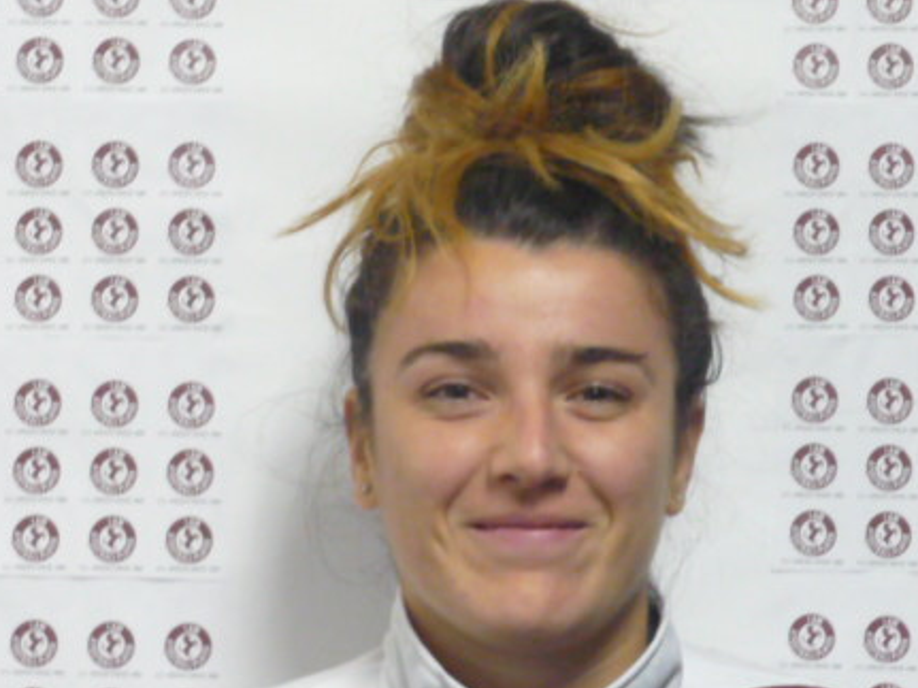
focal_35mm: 147
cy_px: 386
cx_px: 498
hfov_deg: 13.4
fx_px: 3897
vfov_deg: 10.1
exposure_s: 1/15
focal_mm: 10.2
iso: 400
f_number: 3.7
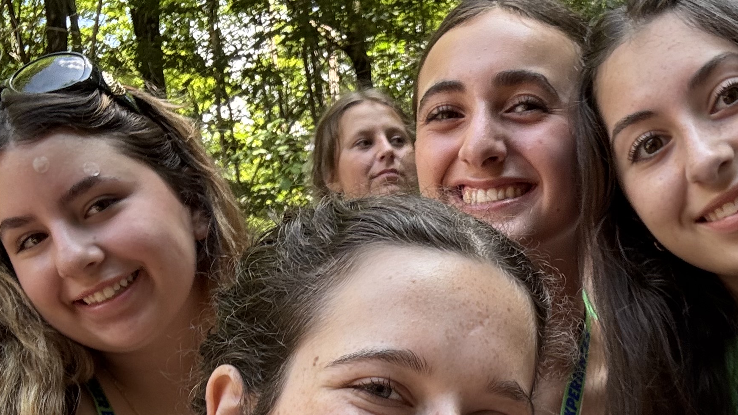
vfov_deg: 20.0
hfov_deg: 35.4
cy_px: 423
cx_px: 537
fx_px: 1135
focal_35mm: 58
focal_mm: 2.69
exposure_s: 1/121
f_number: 1.9
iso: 32
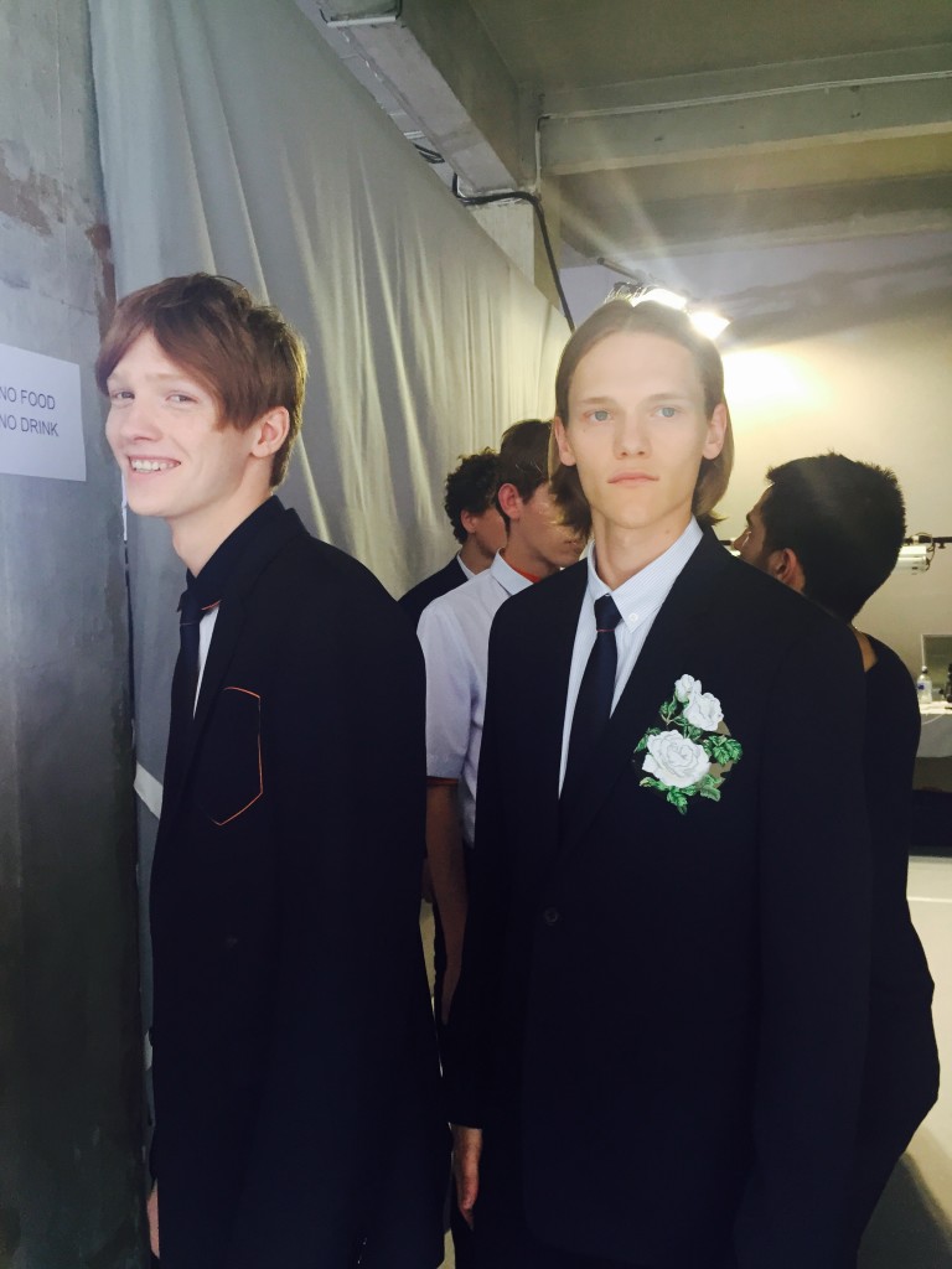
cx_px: 476
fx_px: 1063
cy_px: 634
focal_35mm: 29
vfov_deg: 61.7
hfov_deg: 48.2
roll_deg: +0.1
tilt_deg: -3.3
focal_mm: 4.15
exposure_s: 1/30
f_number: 2.2
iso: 40
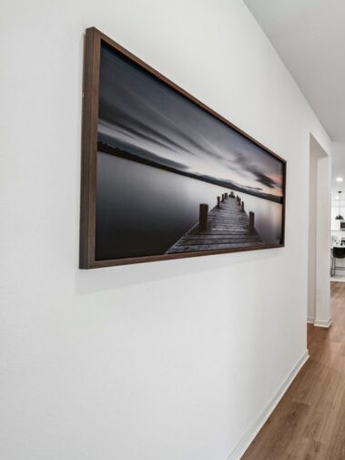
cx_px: 306
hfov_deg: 59.3
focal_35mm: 19
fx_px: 252
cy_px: 230
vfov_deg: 84.7
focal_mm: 13
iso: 400
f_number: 10
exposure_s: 1/15
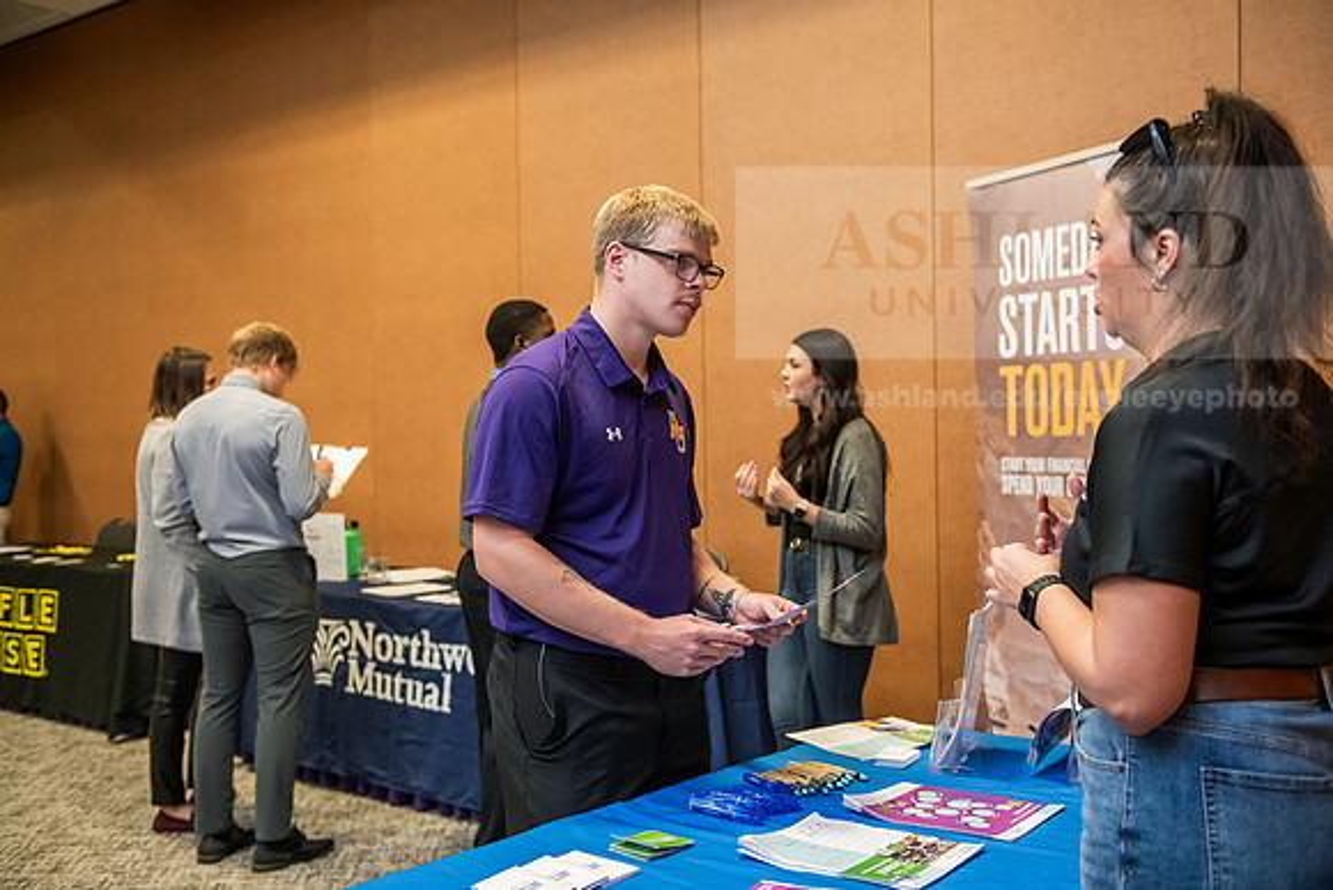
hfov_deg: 50.7
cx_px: 666
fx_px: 1407
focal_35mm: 38
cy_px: 445
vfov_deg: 35.1
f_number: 3.2
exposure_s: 1/200
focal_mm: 38
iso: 2500
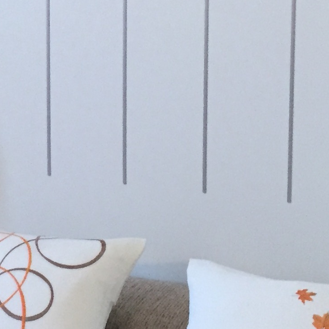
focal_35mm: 114
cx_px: 60
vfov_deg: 15.2
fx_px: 1226
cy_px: 73
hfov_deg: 15.2
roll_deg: +0.3
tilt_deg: -8.7
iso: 250
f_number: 2.2
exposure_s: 1/33
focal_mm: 4.15
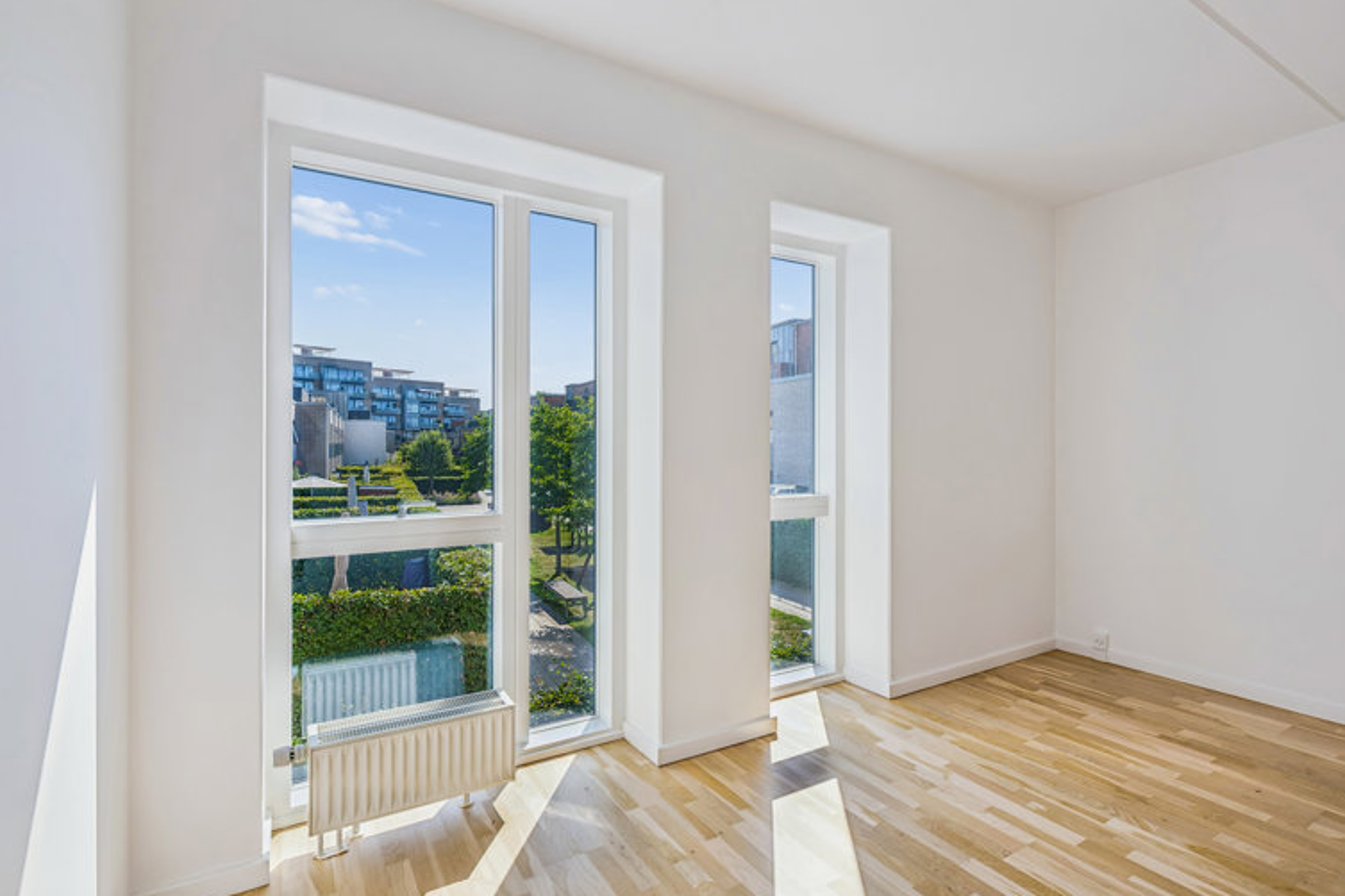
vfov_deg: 70.4
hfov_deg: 93.3
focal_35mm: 17
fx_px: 635
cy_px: 449
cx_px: 670
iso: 200
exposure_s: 1/400
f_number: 8
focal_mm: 16
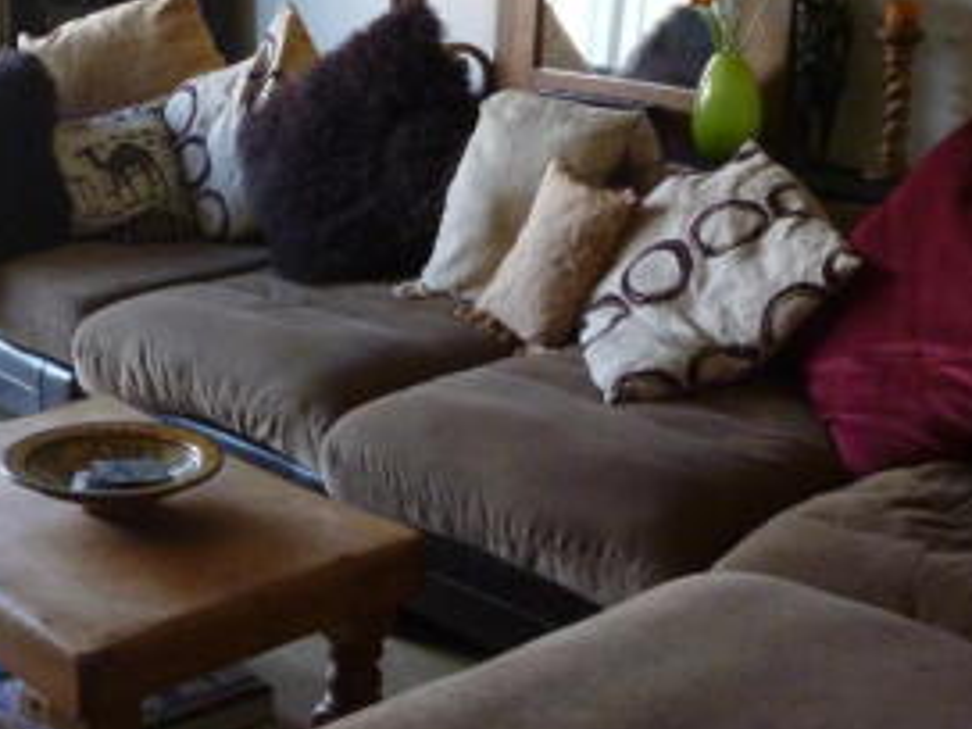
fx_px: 1685
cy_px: 195
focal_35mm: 60
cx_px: 209
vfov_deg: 24.2
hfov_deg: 31.4
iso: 400
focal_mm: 5
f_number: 3.1
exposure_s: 1/60
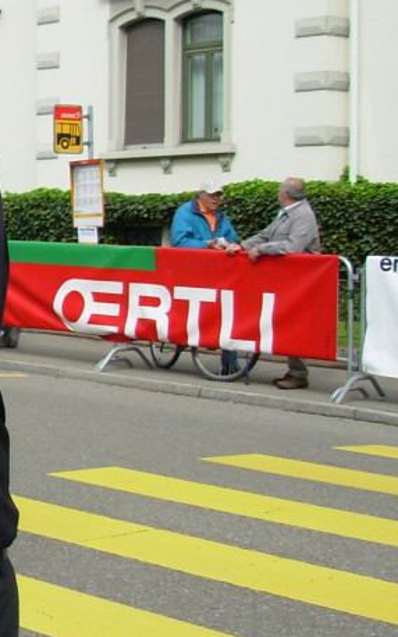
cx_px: -310
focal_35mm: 90
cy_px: 271
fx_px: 1563
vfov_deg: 23.0
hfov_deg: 13.2
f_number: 2.9
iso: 50
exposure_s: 1/745
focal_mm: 6.3
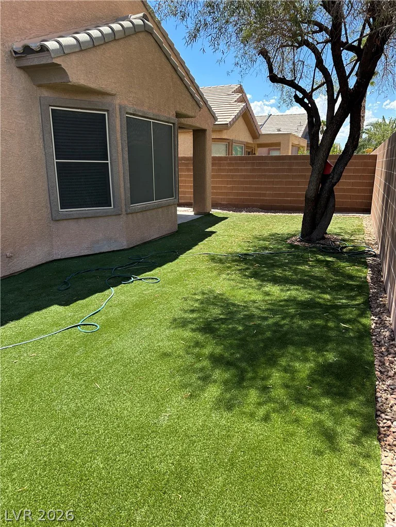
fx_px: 366
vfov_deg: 71.6
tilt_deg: -12.9
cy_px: 264
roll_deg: -0.2
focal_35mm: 24
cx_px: 198
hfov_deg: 56.8
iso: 80
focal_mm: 6.86
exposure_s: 1/1241
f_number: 1.78
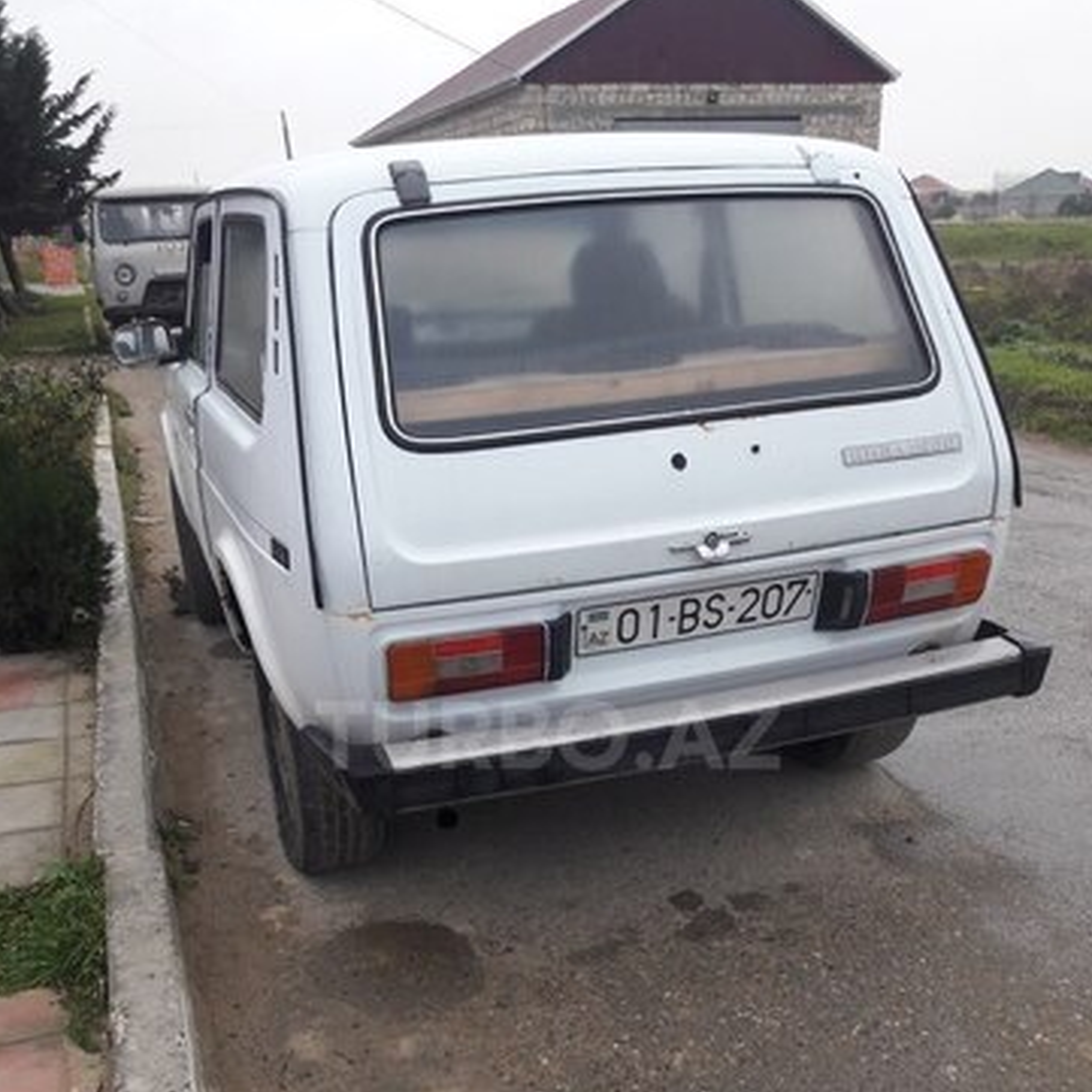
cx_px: 548
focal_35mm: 34
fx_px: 1213
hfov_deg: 48.5
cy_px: 735
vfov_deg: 47.6
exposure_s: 1/127
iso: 40
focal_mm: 3.7
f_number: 1.9
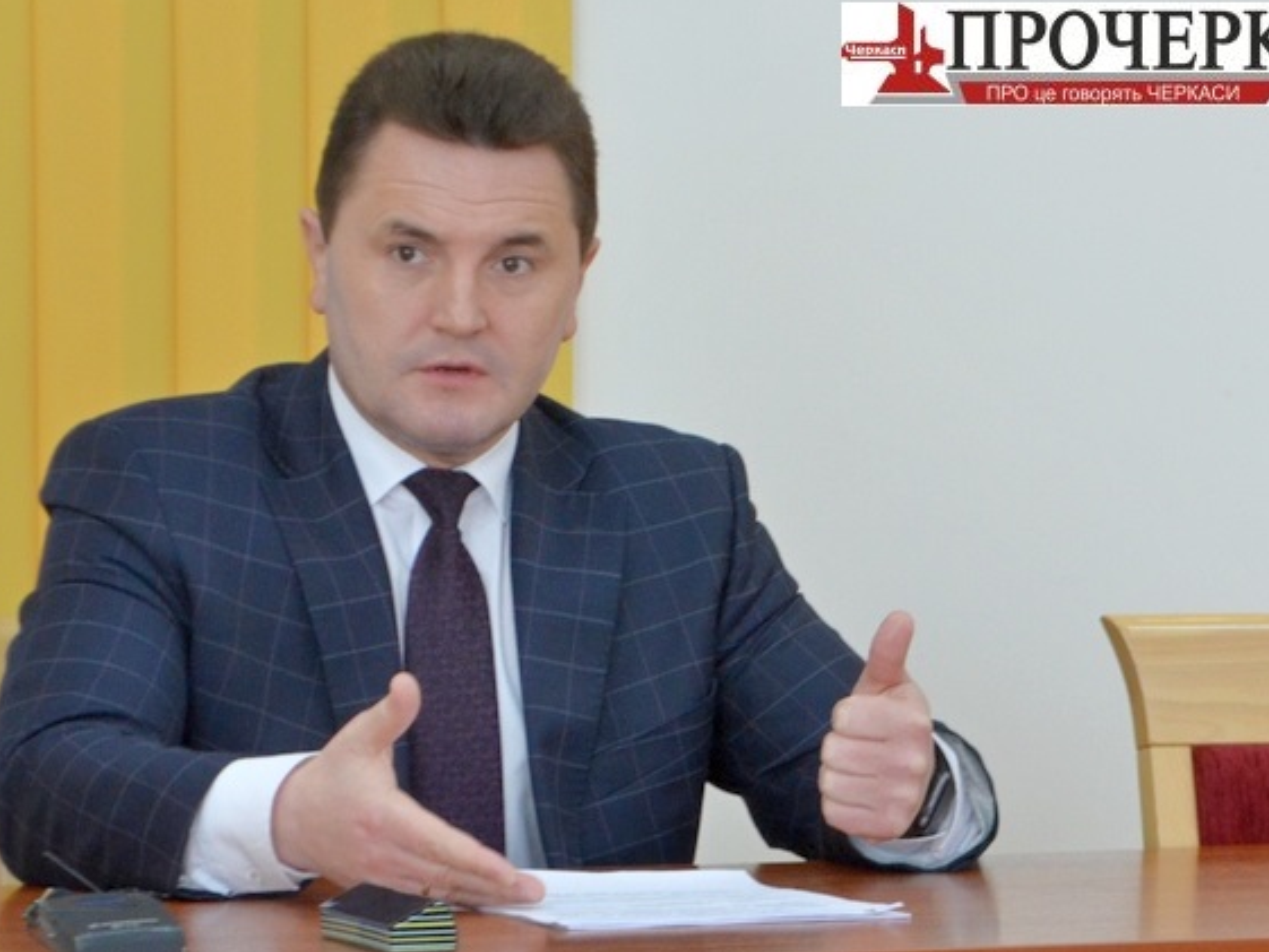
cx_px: 581
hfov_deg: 21.6
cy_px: 474
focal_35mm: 91
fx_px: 3320
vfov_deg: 16.3
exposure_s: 1/60
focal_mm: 55
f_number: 5.6
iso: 1100
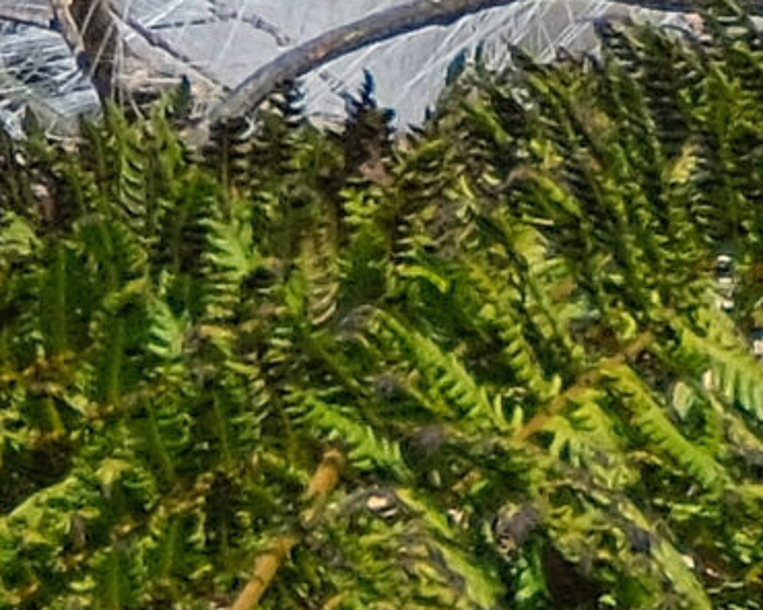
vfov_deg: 0.3
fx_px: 123116
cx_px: 1021
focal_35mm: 5452
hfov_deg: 0.4
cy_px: -757
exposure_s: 1/1100
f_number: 8
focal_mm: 560
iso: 640
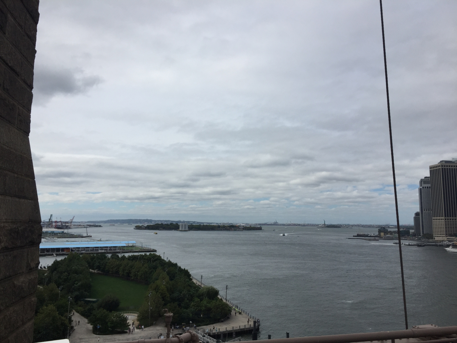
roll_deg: -0.7
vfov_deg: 48.2
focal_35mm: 29
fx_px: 383
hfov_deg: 61.7
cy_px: 172
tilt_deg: +9.0
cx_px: 228
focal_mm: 4.15
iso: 32
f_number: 2.2
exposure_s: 1/4405
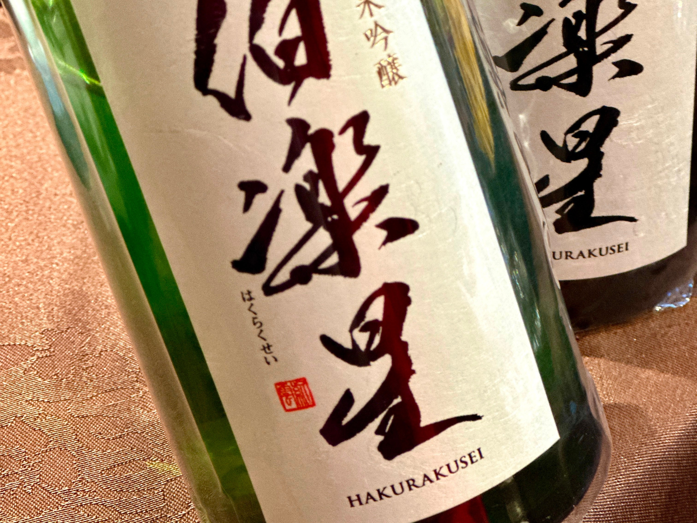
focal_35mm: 77
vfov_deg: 19.1
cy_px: 262
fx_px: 1550
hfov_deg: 25.3
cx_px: 348
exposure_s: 1/25
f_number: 2.8
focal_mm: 9
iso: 400
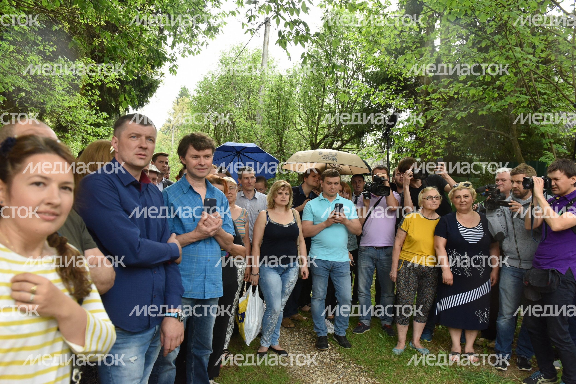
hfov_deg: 58.7
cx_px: 288
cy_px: 192
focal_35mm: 32
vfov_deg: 41.1
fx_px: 512
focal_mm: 32
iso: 2000
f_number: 5.6
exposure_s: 1/400
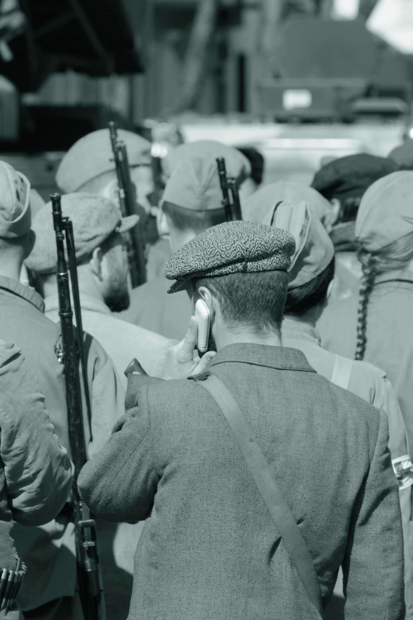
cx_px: 206
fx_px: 7743
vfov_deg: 4.6
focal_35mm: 450
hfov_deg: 3.1
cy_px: 310
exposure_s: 1/250
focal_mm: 300
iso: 400
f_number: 13
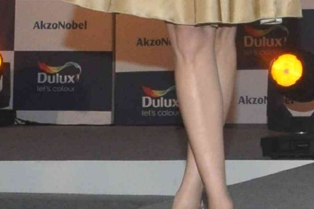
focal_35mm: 173
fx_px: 1507
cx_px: 517
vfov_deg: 7.7
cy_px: -159
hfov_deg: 11.3
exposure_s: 1/200
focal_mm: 22
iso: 1250
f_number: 11
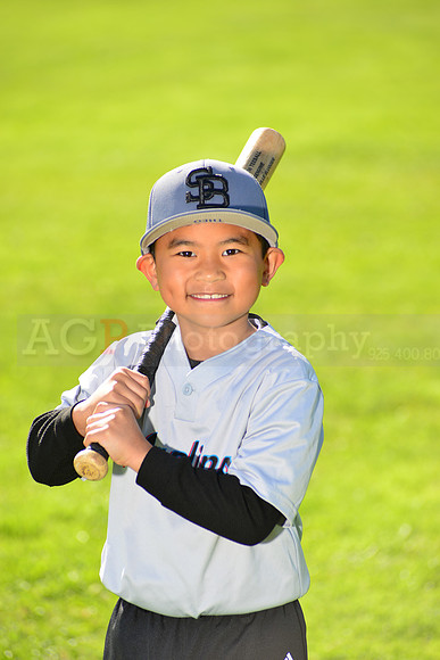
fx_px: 3389
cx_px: 220
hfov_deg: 7.4
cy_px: 330
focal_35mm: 185
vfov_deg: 11.1
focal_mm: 185
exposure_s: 1/250
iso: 100
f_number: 5
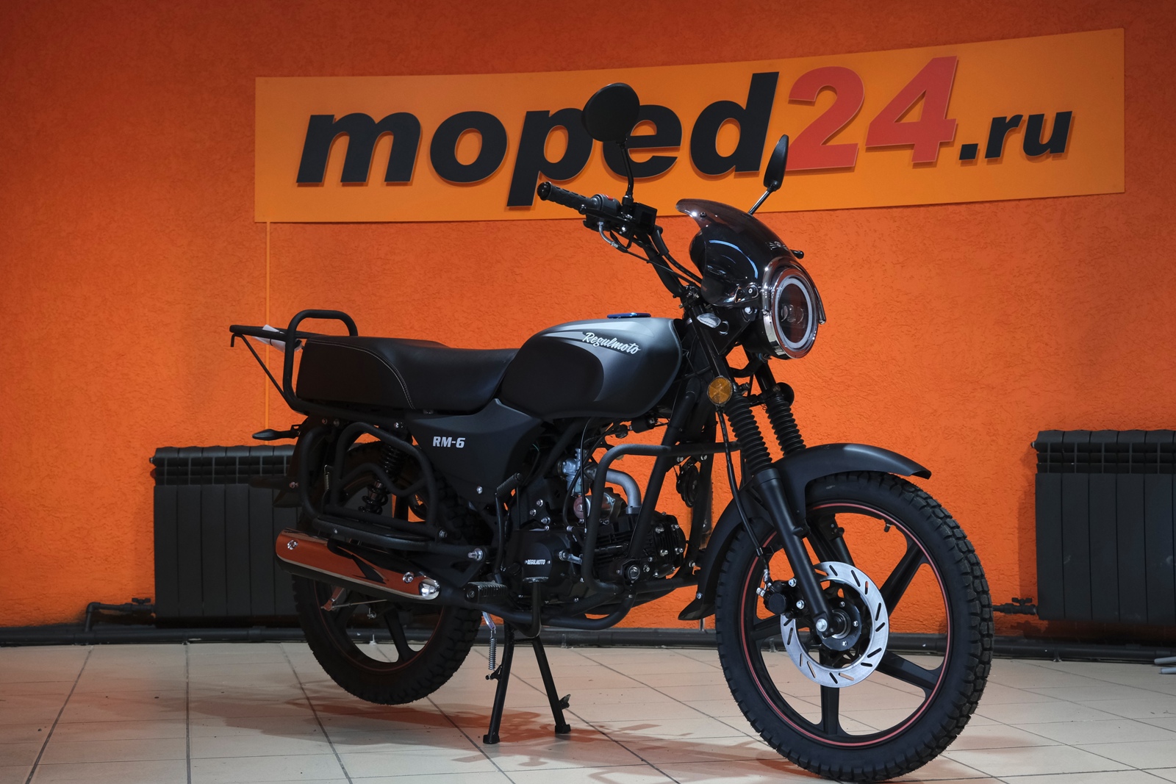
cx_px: 588
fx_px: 1666
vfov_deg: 26.5
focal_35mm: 51
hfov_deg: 38.9
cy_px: 392
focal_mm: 34.2
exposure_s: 1/100
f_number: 4.5
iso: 1600
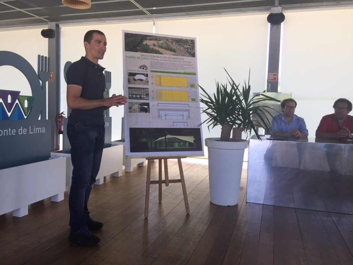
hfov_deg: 61.7
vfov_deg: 48.2
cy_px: 132
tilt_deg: -3.8
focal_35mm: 29
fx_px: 296
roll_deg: -2.3
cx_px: 176
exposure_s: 1/119
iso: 32
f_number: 2.2
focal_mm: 4.15
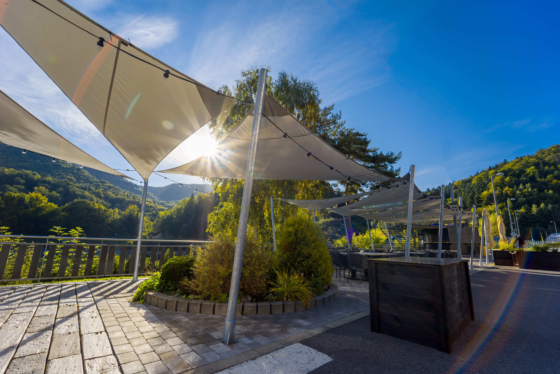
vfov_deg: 81.2
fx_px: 218
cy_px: 187
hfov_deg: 104.2
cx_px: 280
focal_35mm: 14
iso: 50
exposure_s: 1/160
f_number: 13
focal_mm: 14
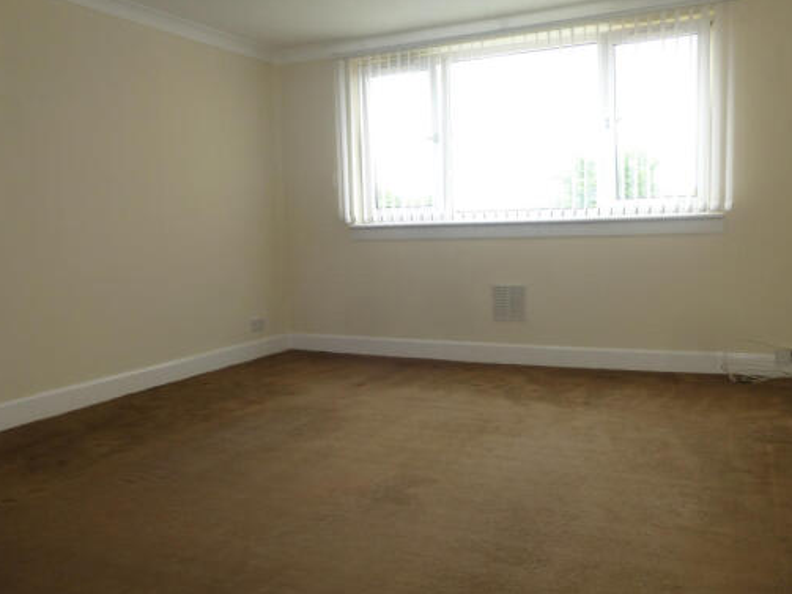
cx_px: 426
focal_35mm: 29
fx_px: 663
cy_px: 313
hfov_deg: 61.6
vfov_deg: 48.2
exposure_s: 1/80
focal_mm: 4.5
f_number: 3.1
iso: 100
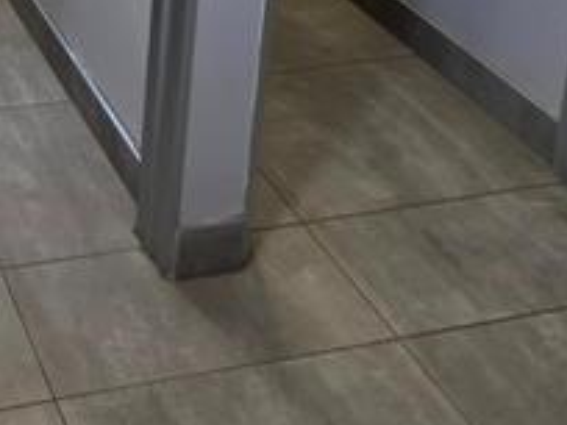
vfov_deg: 19.5
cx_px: -181
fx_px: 835
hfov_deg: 29.6
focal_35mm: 51
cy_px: -378
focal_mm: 2.2
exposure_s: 1/100
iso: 200
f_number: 1.9
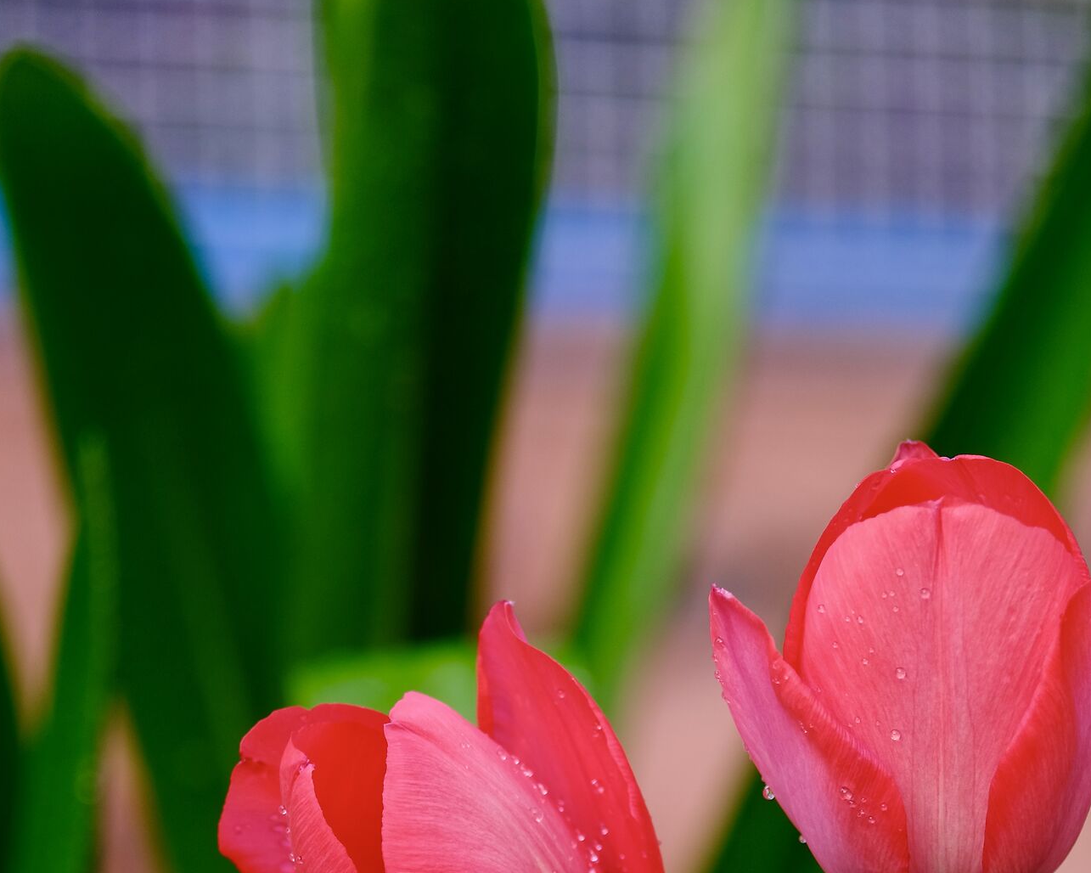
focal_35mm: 305
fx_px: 9848
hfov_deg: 6.3
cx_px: 565
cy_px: 927
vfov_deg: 5.1
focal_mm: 115.9
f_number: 4.2
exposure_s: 1/40
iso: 160
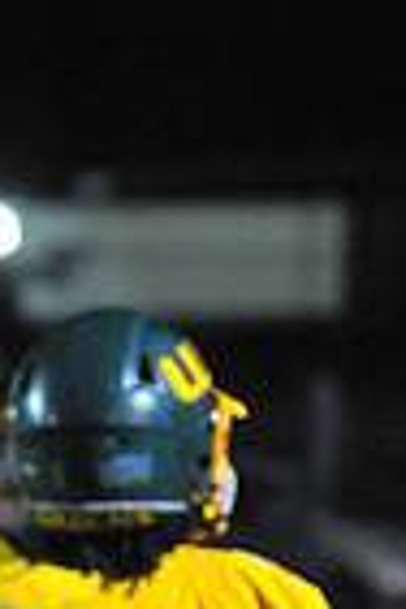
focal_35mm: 658
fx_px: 11130
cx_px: -138
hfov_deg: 2.1
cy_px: 1149
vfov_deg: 3.1
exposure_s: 1/200
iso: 6400
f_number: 5.6
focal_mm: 160
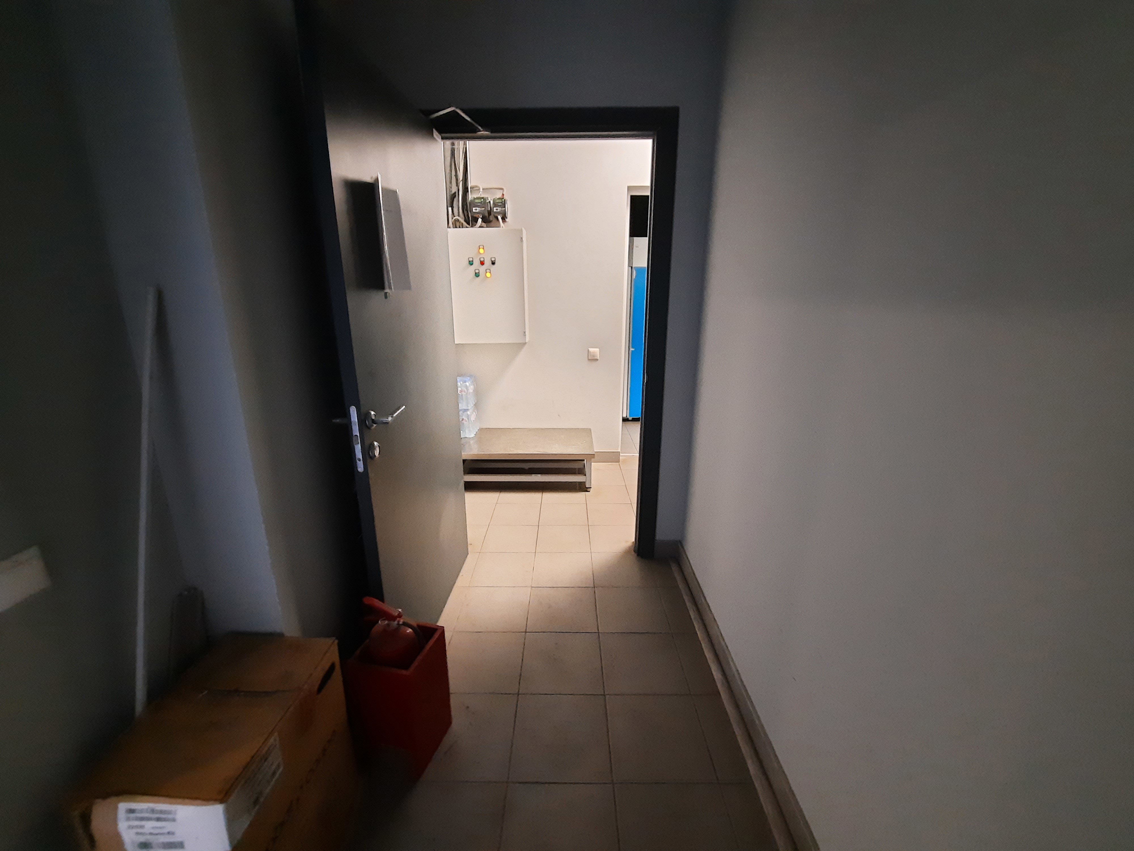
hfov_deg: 106.2
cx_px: 567
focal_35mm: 13
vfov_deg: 89.9
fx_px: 426
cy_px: 426
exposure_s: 1/20
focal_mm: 1.74
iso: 640
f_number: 2.2
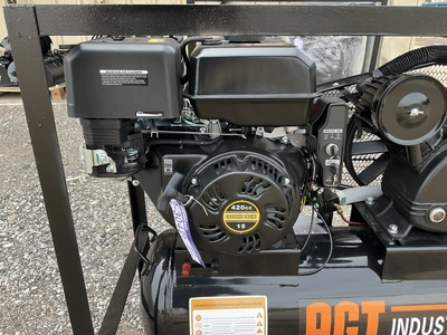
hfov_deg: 61.7
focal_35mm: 29
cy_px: 168
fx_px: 374
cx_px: 224
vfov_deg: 48.2
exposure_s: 1/181
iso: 20
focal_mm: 3
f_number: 1.8
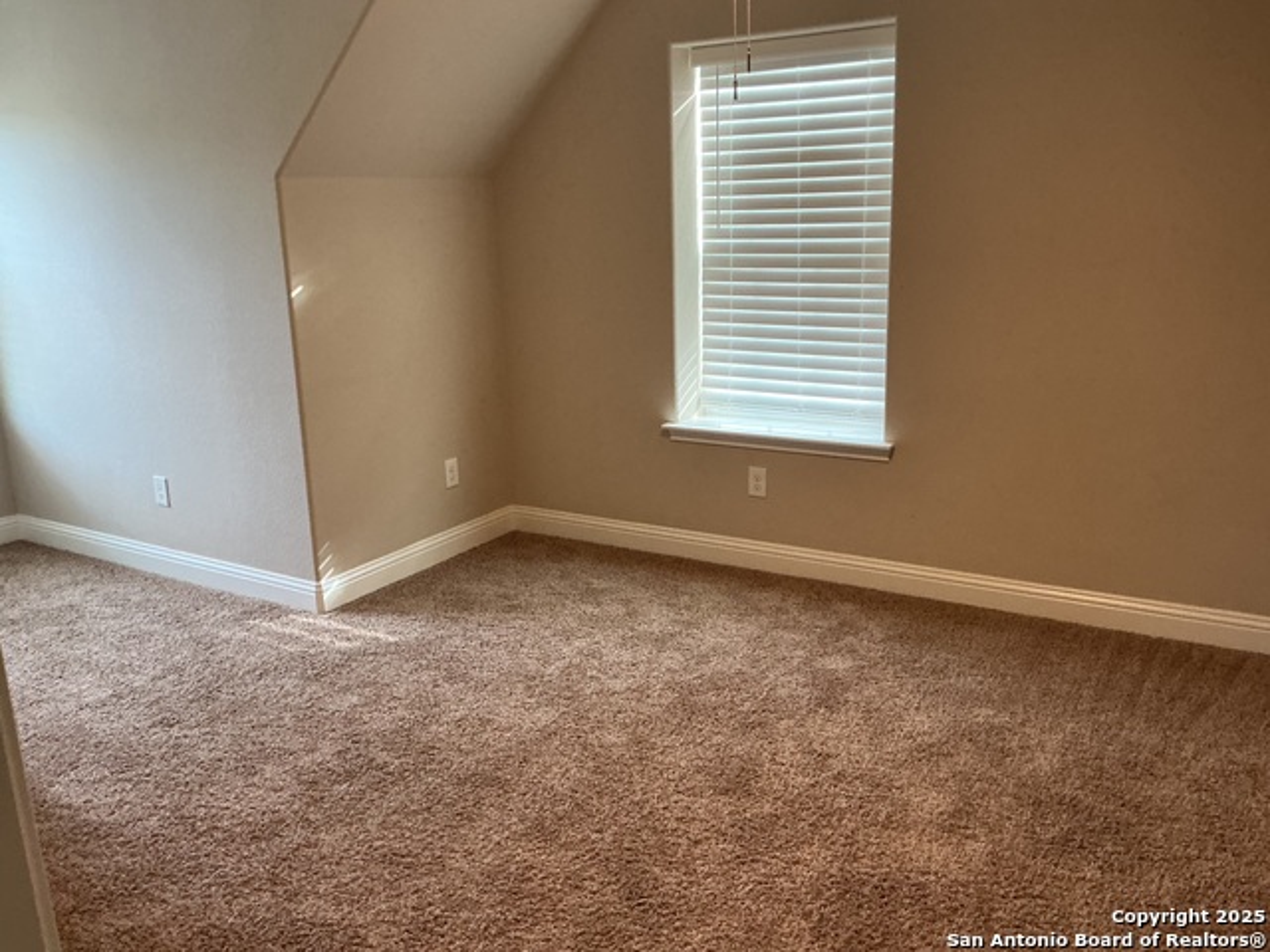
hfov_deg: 61.7
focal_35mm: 29
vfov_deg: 48.2
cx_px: 635
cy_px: 476
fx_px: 1064
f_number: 1.8
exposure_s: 1/60
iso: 125
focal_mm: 3
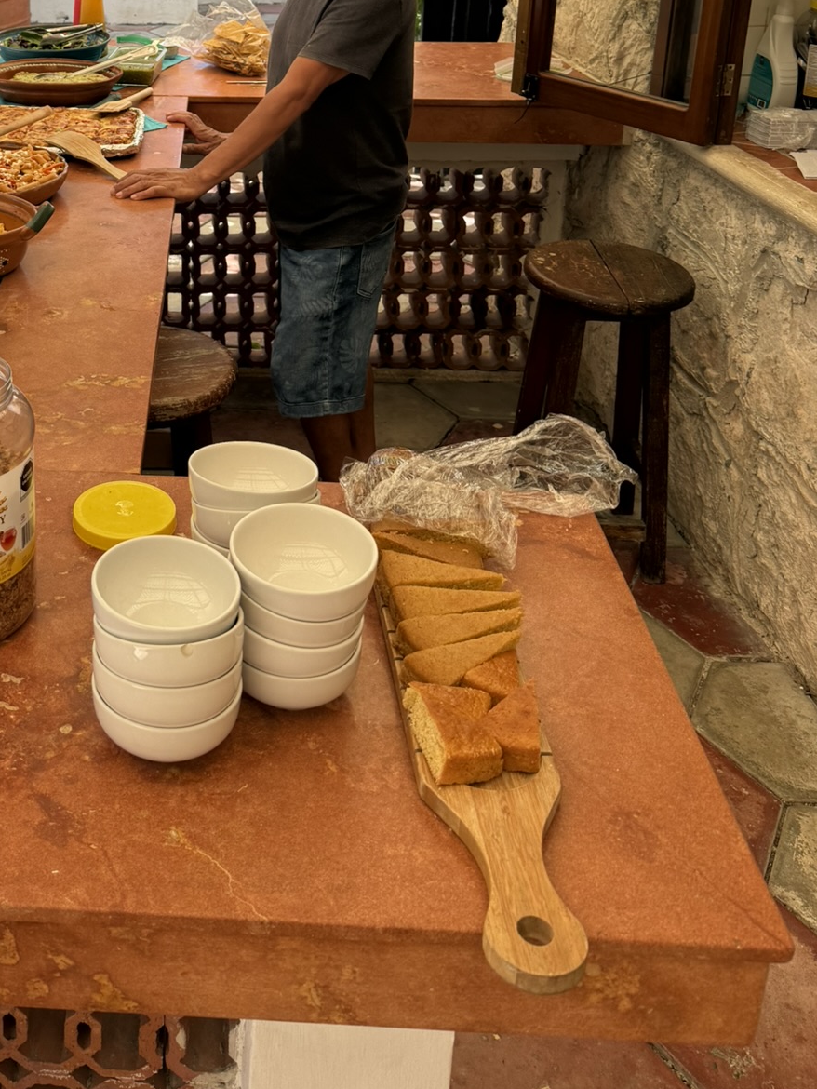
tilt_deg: -17.0
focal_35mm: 42
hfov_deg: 33.1
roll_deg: -0.5
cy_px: 161
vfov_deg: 42.0
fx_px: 1321
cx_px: 132
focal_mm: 6.76
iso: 100
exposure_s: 1/1230
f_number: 1.78
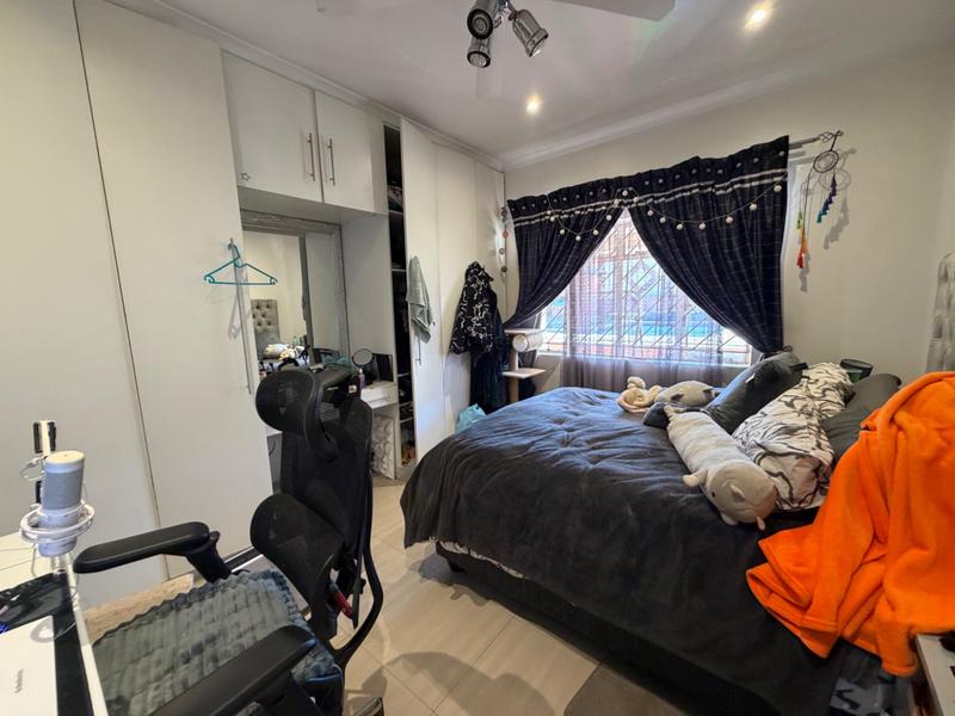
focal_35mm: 14
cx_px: 478
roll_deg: +1.8
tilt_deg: -7.5
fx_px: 386
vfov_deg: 85.7
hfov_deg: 102.1
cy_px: 358
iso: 320
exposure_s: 1/50
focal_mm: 2.22
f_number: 2.2
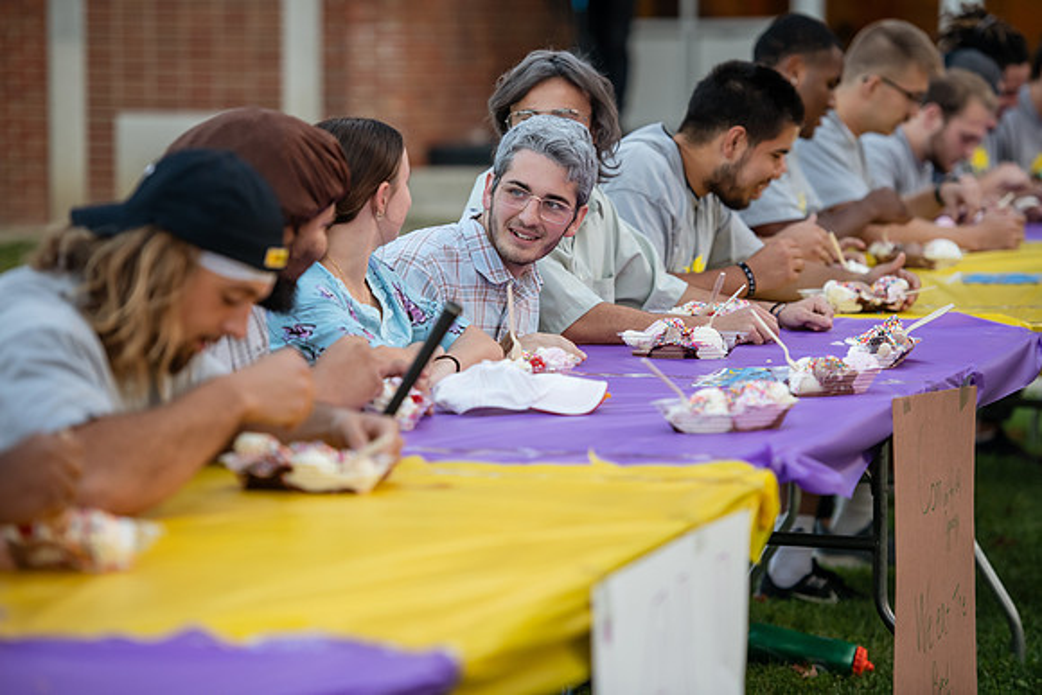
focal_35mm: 145
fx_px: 4198
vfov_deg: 9.5
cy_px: 348
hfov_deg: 14.2
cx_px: 521
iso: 800
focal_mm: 145
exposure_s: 1/400
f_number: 3.2
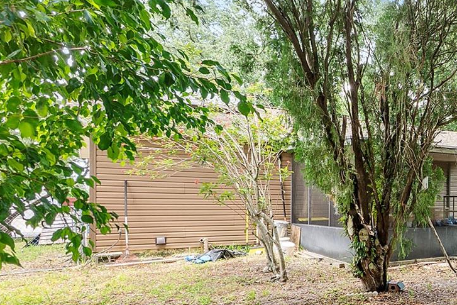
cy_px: 206
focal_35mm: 33
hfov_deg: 44.6
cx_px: 494
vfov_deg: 39.5
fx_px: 419
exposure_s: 1/13
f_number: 11
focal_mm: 10
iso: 100
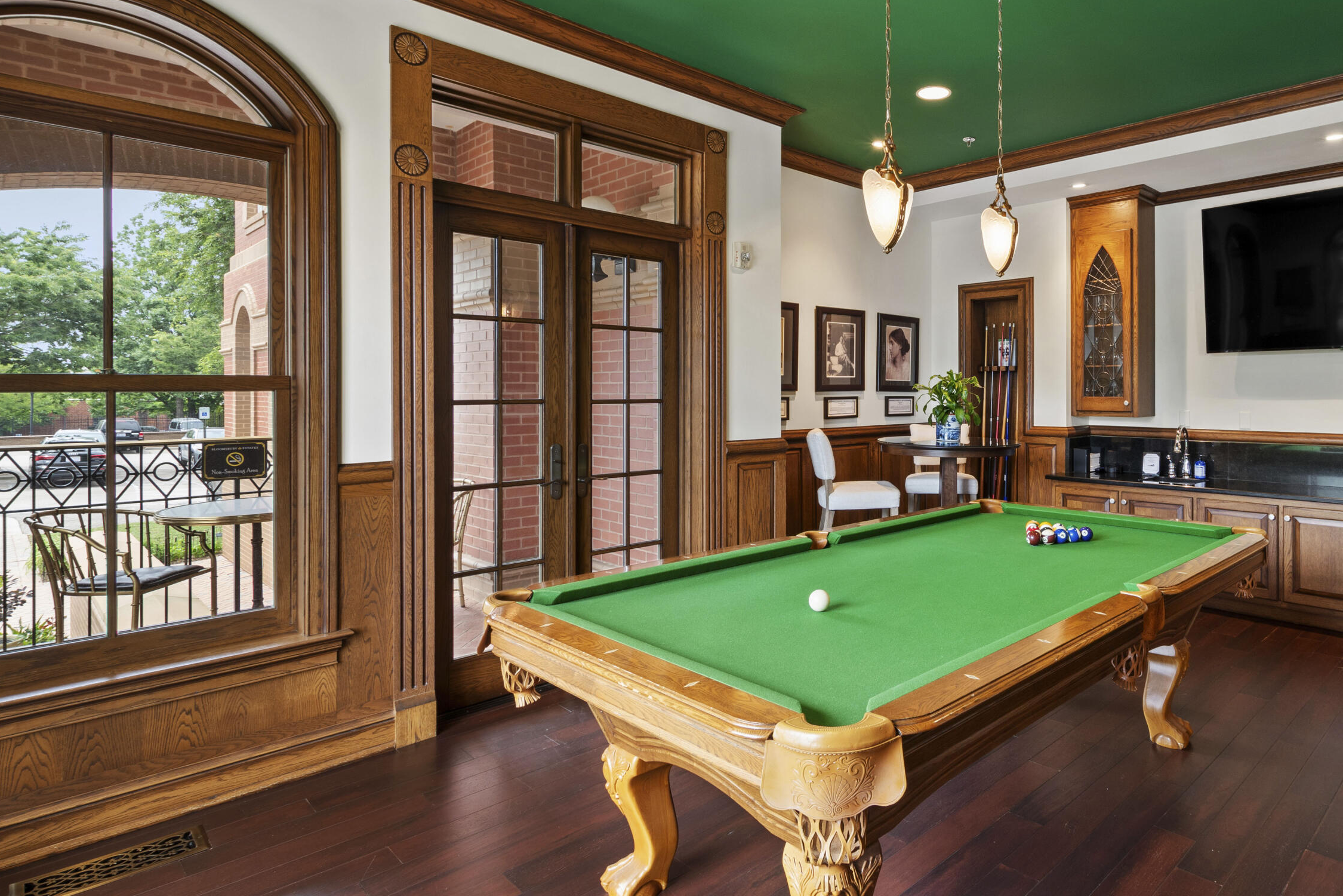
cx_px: 887
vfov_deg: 61.8
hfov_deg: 81.4
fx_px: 746
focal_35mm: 20
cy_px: 399
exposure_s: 1/2.5
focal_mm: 10
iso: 100
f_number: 8
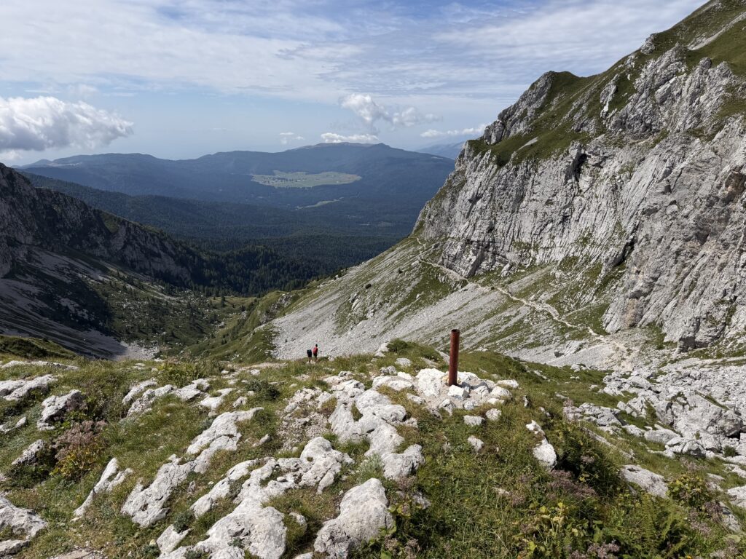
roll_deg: -1.3
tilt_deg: -15.3
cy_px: 280
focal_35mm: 24
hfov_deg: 71.6
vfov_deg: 56.8
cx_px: 373
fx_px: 517
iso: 80
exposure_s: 1/8130
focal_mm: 6.76
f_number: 1.78
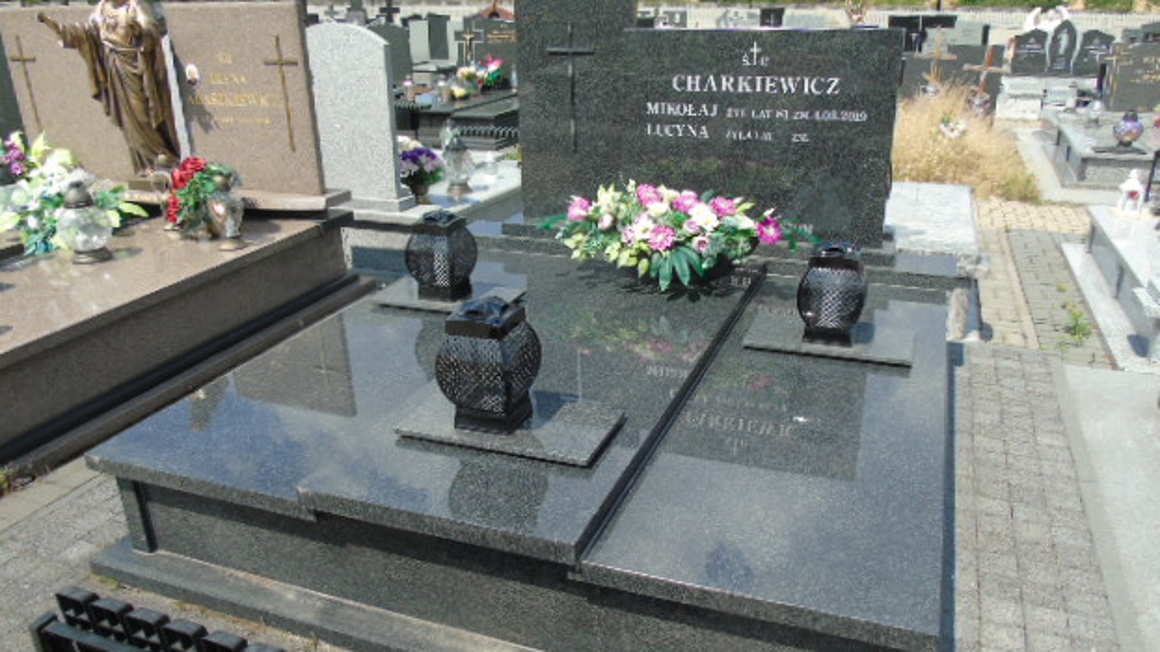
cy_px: 373
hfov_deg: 67.9
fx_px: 861
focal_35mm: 28
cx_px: 594
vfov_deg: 41.4
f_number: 3.4
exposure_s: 1/640
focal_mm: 4.4
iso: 80
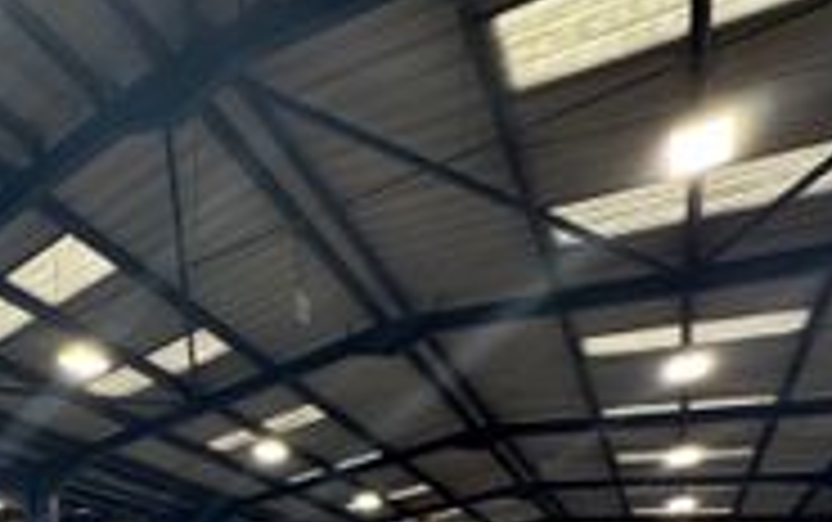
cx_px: 94
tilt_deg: +2.1
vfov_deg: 31.9
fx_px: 726
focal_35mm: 32
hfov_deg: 52.9
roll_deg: +0.8
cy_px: 648
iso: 320
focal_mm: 2.22
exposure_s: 1/50
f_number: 2.2
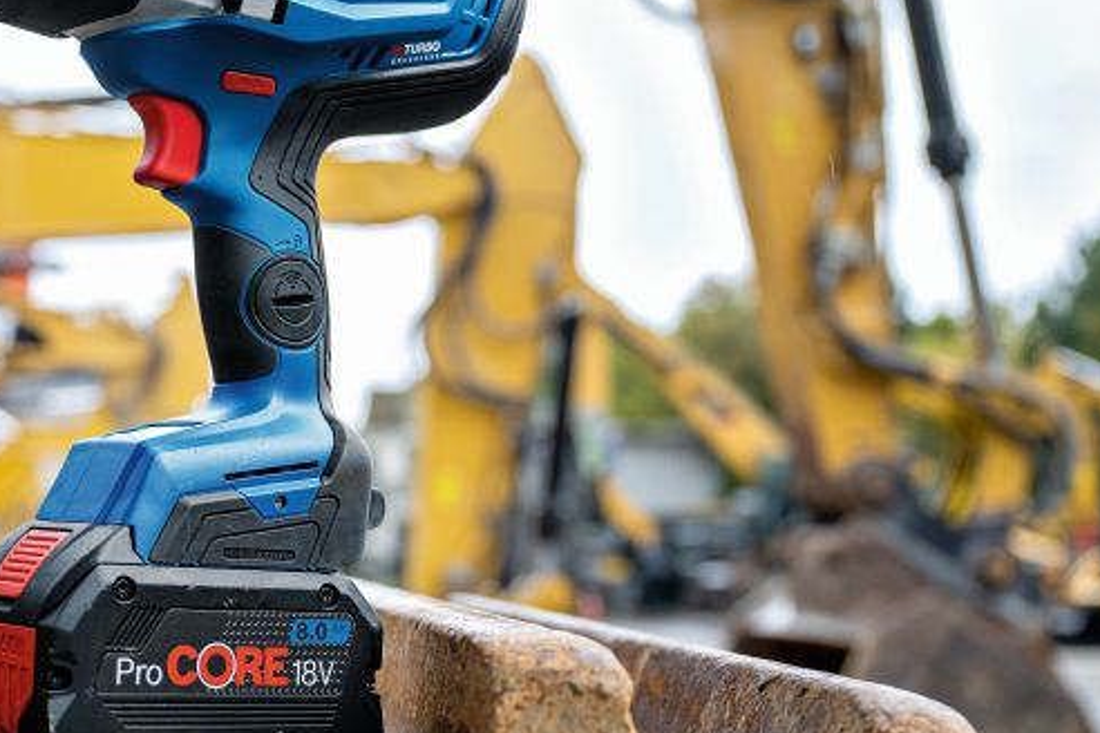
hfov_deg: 30.6
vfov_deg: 21.5
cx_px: 136
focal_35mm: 63
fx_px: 1925
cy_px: 234
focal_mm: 31
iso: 125
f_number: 3.5
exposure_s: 1/200
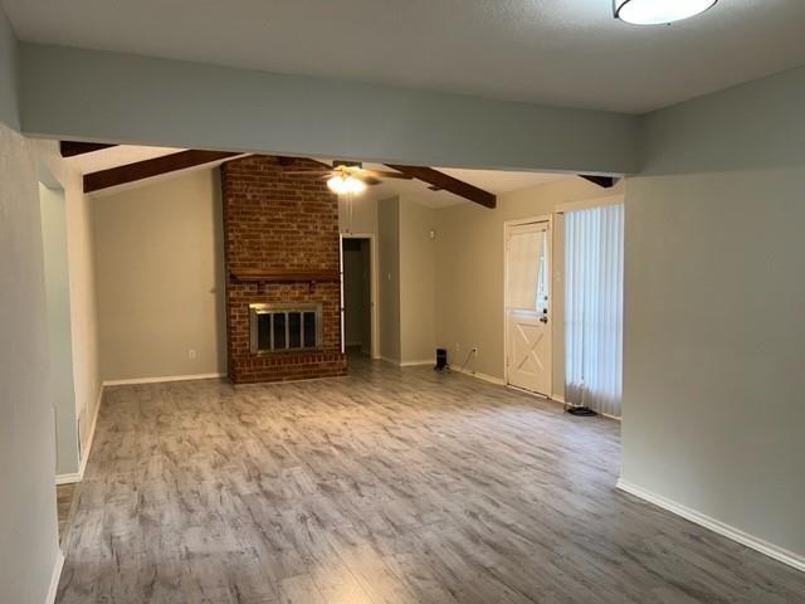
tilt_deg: -3.8
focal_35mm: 26
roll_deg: +0.8
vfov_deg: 53.1
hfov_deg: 67.3
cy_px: 302
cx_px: 402
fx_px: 605
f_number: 1.5
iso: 200
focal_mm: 5.7
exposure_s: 1/60
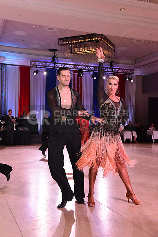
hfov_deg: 30.5
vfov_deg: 44.5
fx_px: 289
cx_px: 79
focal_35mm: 44
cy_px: 118
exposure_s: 1/320
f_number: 7.1
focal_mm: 44
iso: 2500
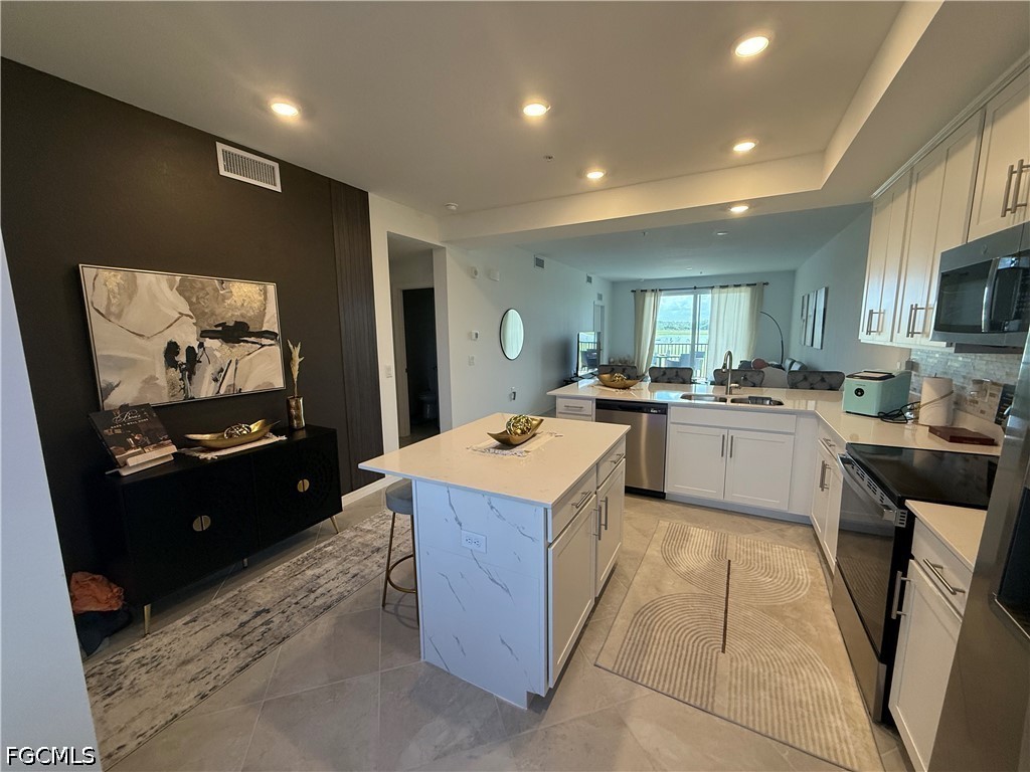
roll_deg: +0.7
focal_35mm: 14
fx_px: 417
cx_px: 515
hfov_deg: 102.1
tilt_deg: -8.1
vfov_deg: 85.7
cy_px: 386
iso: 200
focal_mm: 2.22
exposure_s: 1/120
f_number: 2.2
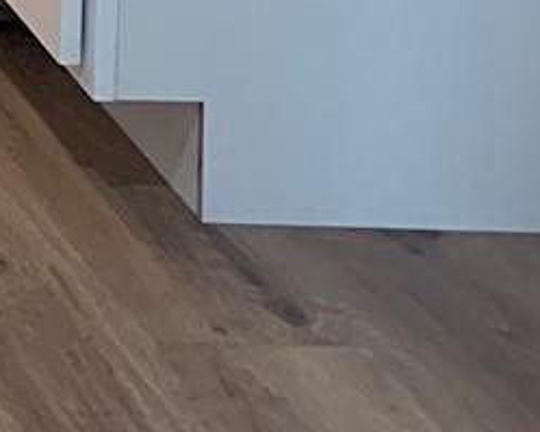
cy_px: -836
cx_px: -911
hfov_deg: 9.8
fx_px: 2604
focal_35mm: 163
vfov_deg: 8.2
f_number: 1.8
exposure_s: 1/60
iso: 125
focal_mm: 4.25
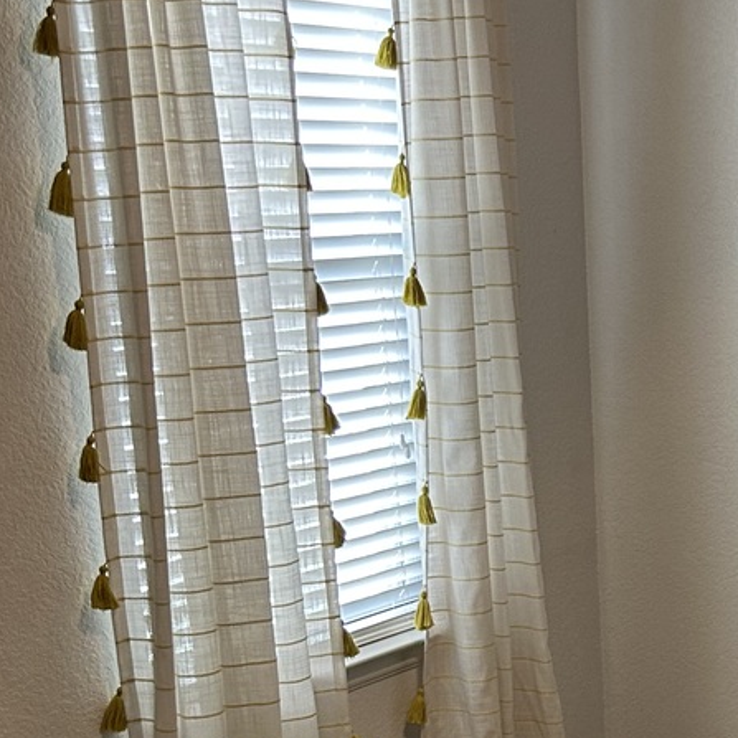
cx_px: 797
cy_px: 682
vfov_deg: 22.7
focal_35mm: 74
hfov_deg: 22.2
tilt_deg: -15.2
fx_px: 1785
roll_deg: +0.6
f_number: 1.5
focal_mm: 5.7
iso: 160
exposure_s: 1/60
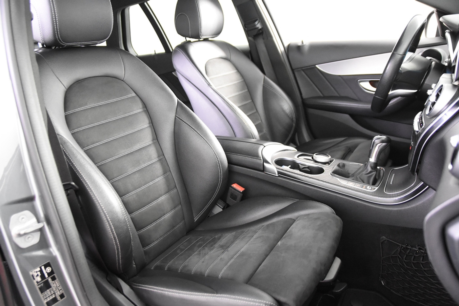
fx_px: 382
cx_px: 230
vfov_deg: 43.6
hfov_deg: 61.9
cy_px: 153
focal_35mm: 30
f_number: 2.8
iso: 5000
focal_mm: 20
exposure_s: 1/30
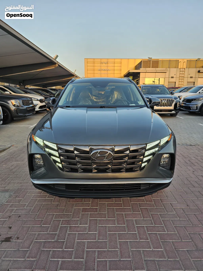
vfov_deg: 73.9
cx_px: 102
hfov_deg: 58.9
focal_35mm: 23
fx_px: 180
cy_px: 136
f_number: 1.7
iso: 16
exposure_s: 1/100
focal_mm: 6.3
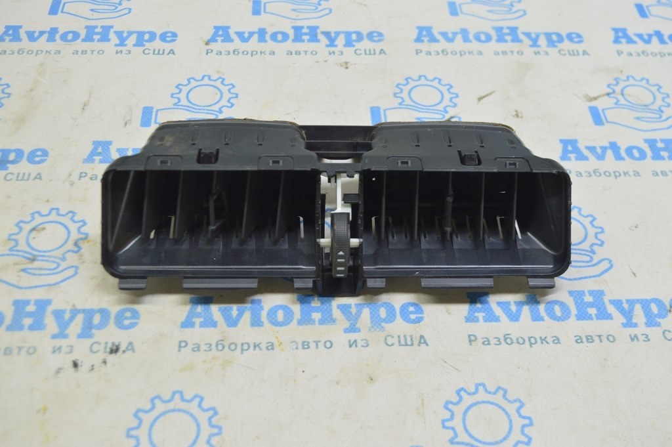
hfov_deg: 43.6
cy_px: 224
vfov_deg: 29.8
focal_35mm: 45
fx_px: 839
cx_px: 336
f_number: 5.6
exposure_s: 1/20
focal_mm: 30
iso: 400
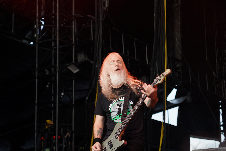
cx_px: 113
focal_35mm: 105
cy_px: 76
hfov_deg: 19.5
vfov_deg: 13.0
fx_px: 659
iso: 400
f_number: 4
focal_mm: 105
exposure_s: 1/125
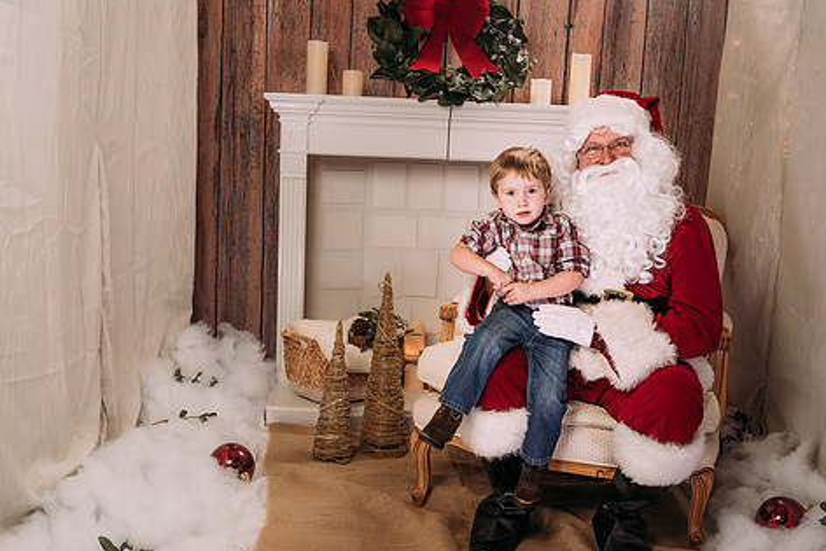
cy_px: 303
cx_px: 410
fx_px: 1102
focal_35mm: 48
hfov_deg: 41.1
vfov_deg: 28.1
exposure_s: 1/125
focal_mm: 35
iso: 200
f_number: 5.6
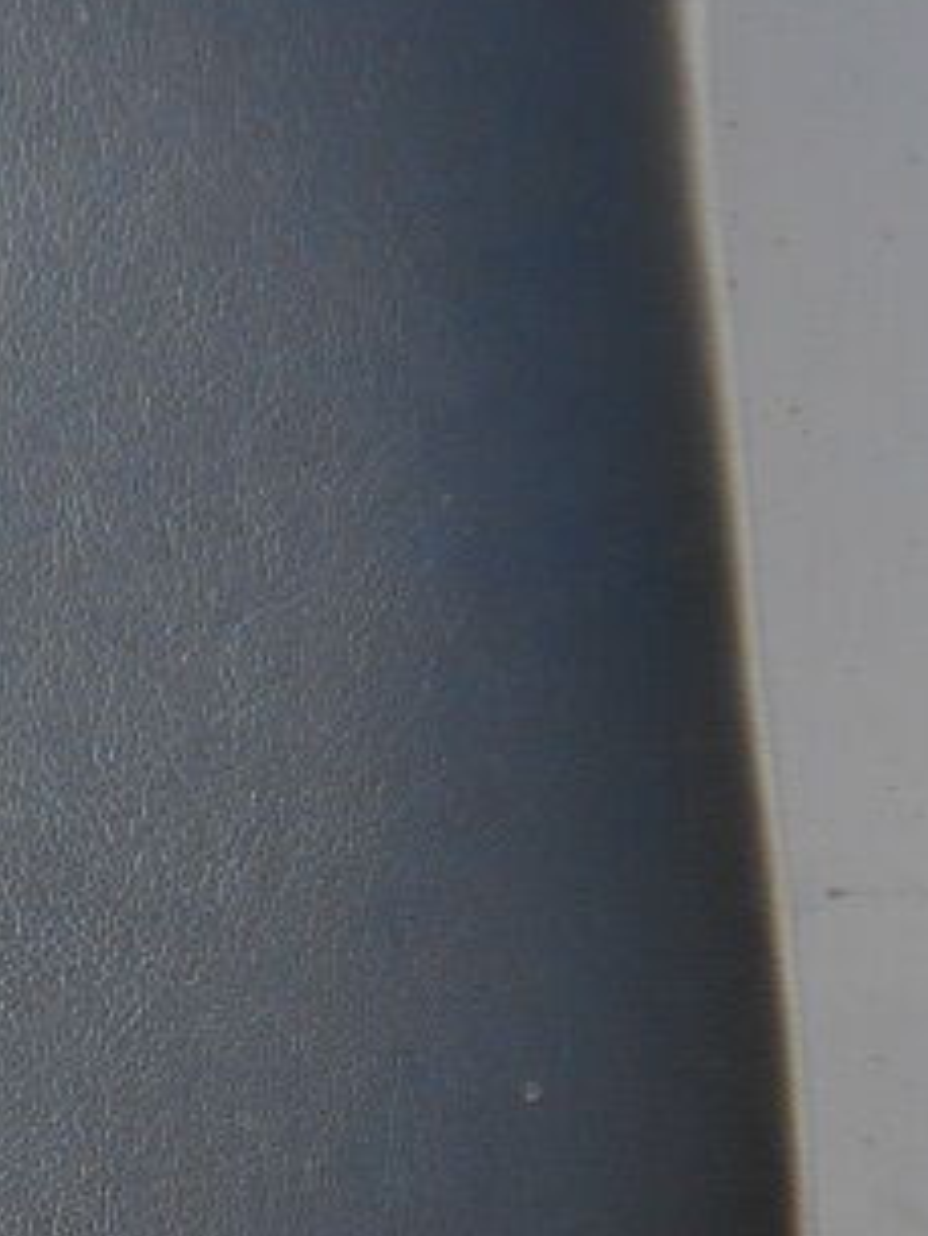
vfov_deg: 7.5
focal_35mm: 262
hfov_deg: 5.6
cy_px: 1046
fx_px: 9359
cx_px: -365
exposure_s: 1/320
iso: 80
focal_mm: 8.8
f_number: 4.5
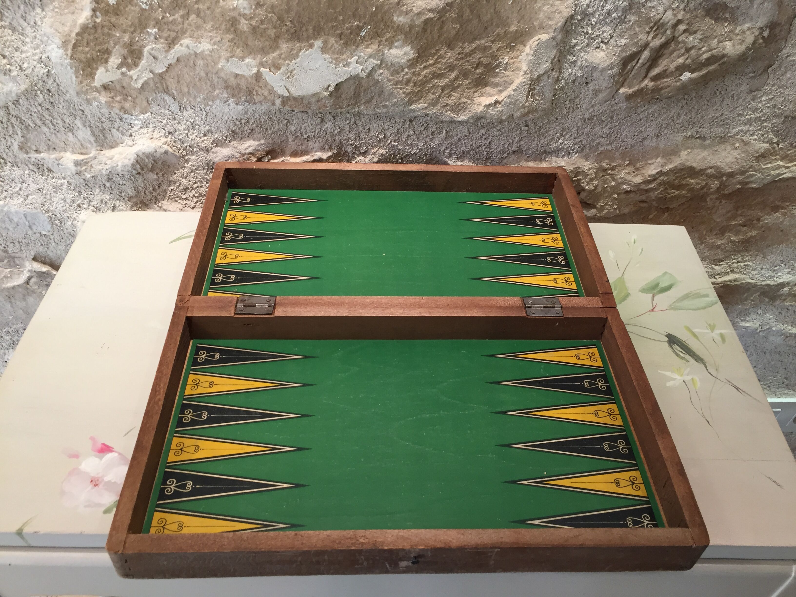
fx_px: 667
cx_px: 398
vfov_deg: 48.2
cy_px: 298
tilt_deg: -45.6
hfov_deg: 61.7
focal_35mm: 29
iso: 80
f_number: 2.2
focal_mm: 4.15
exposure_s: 1/33
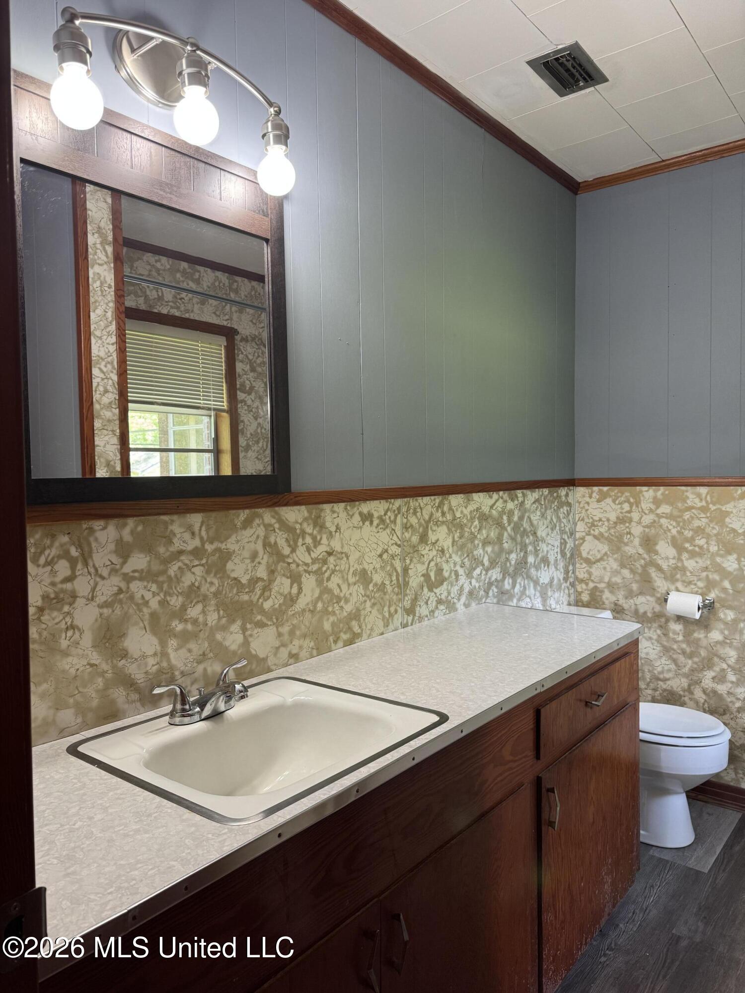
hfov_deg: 56.8
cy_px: 496
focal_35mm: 24
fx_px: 689
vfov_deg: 71.6
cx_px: 372
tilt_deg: -2.5
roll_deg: +1.6
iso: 200
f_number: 1.78
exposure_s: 1/60
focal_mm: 6.76
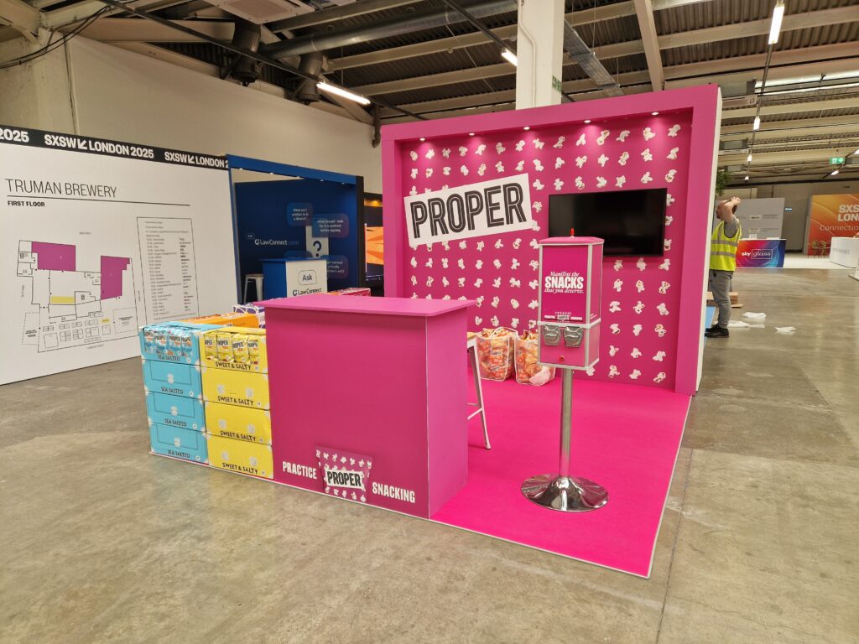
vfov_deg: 58.9
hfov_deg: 73.9
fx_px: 571
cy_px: 322
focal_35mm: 23
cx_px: 430
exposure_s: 1/100
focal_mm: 5.4
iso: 50
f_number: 1.8
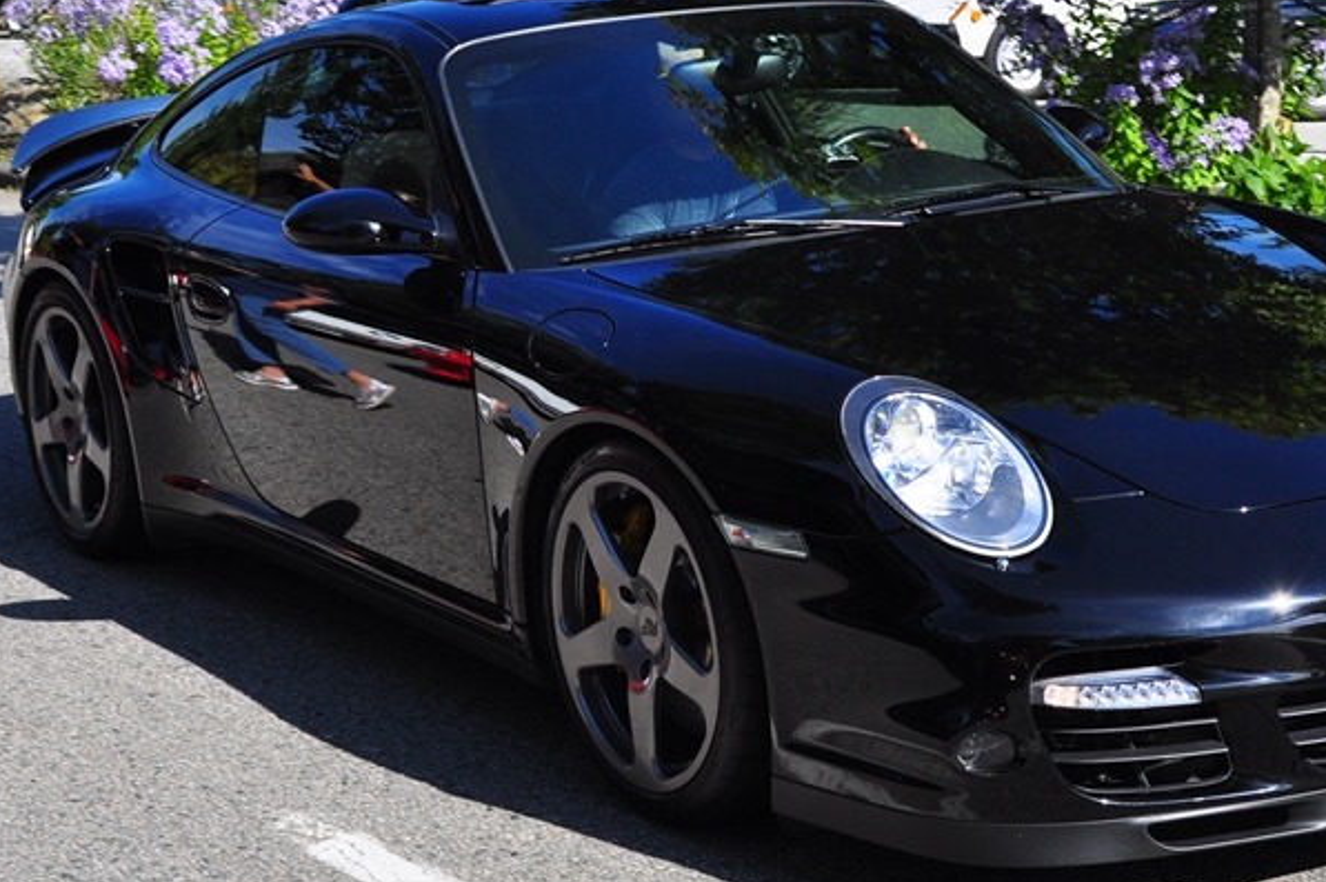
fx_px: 2650
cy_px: 438
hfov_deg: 28.0
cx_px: 831
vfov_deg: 18.9
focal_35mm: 72
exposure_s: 1/400
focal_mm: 28
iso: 320
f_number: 10
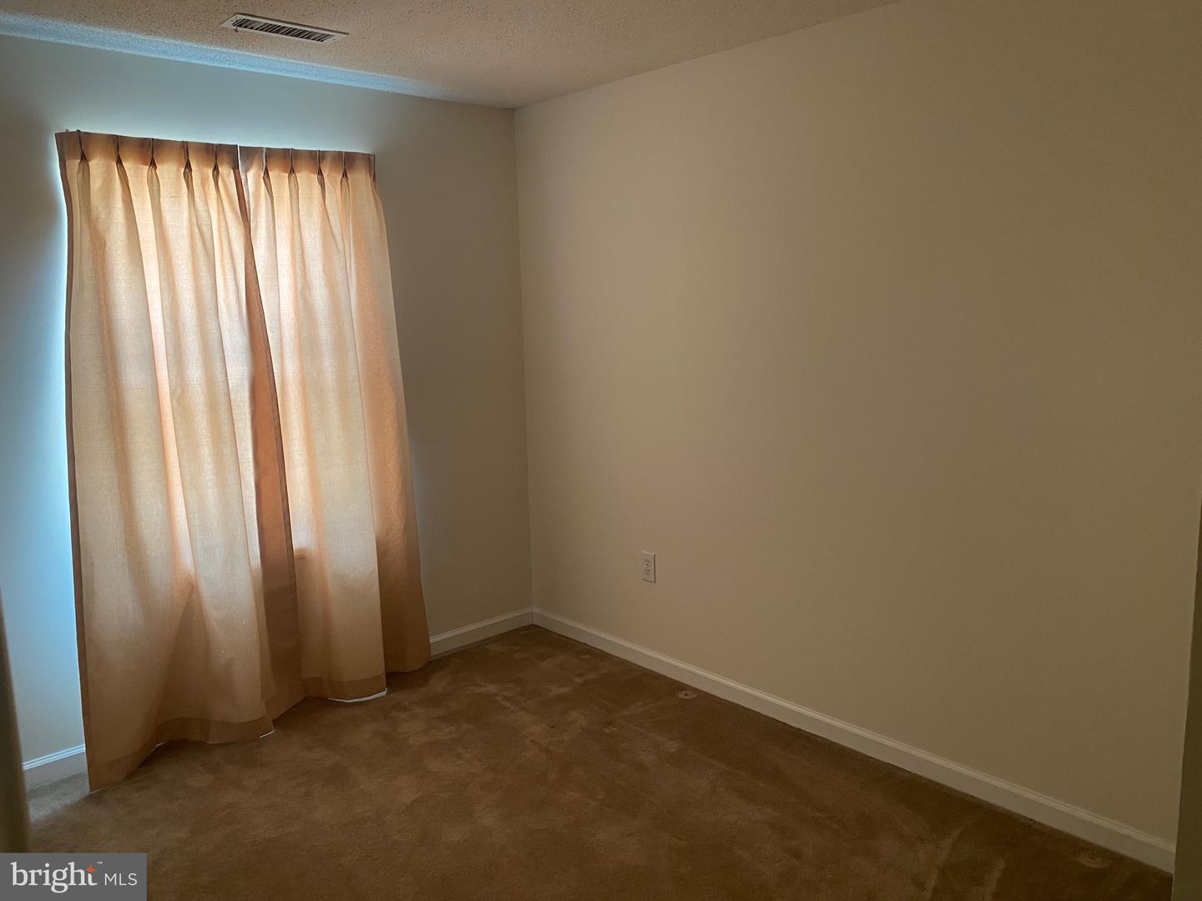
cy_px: 450
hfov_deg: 67.3
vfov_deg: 53.1
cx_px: 601
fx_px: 903
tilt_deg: -7.7
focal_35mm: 26
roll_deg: +1.3
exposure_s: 1/60
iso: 160
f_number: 1.8
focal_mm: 4.25
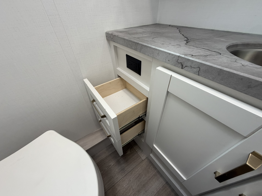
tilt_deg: -41.5
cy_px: 98
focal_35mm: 14
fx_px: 106
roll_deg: +2.7
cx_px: 131
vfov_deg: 85.7
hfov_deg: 102.1
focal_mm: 2.22
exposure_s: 1/121
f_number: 2.2
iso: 200
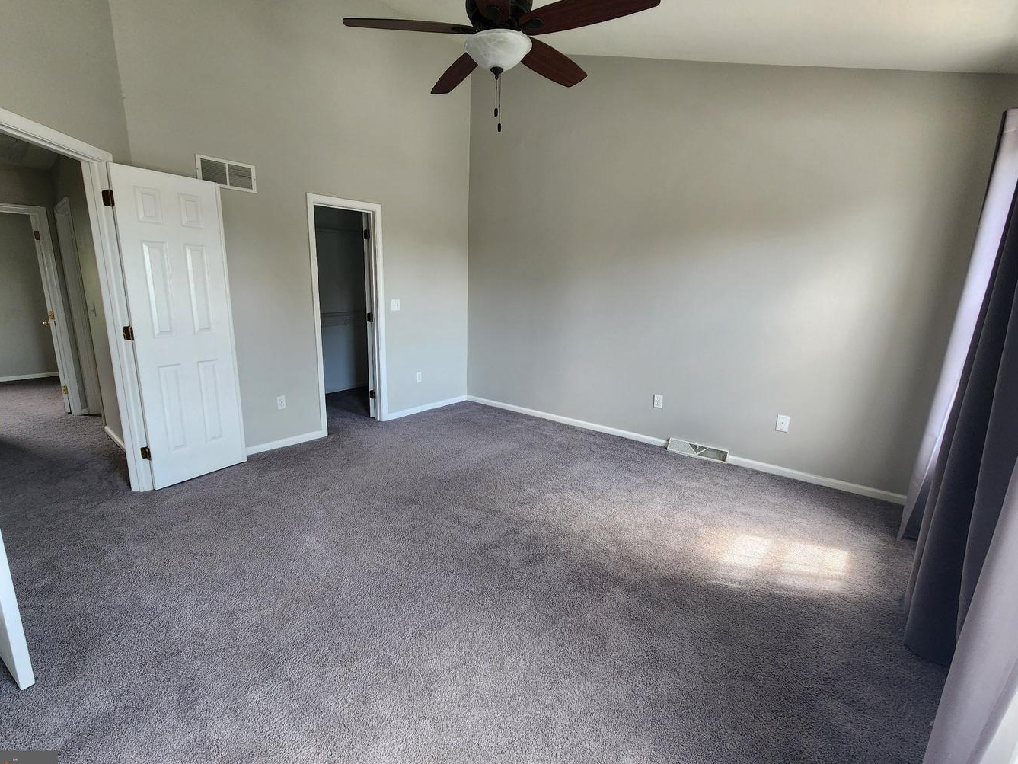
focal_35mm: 14
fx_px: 412
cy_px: 383
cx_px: 472
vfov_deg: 85.7
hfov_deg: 101.9
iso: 125
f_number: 2.2
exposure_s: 1/60
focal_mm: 2.2
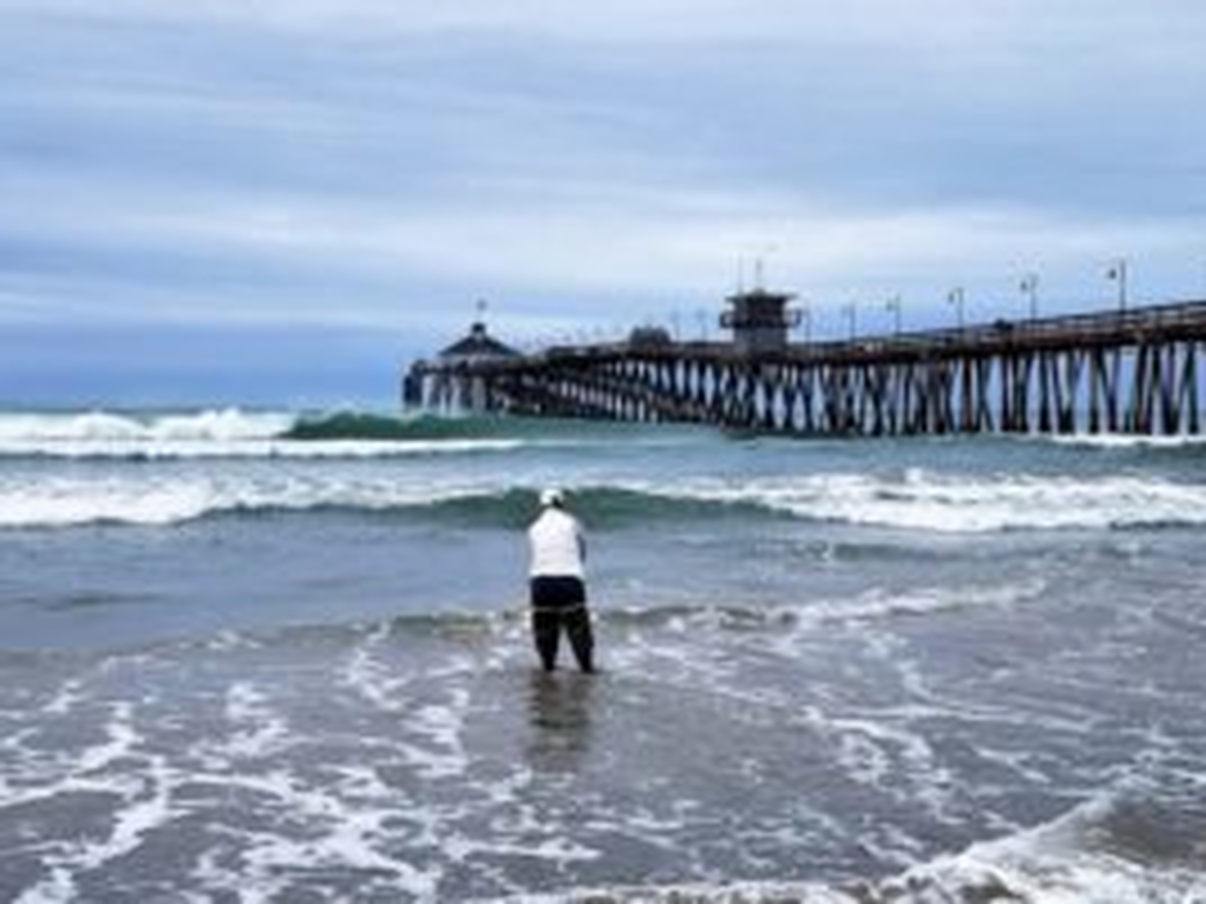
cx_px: 572
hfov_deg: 53.9
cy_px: 448
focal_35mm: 34
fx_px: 1185
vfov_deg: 41.8
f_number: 1.7
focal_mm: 4.2
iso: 50
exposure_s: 1/4368
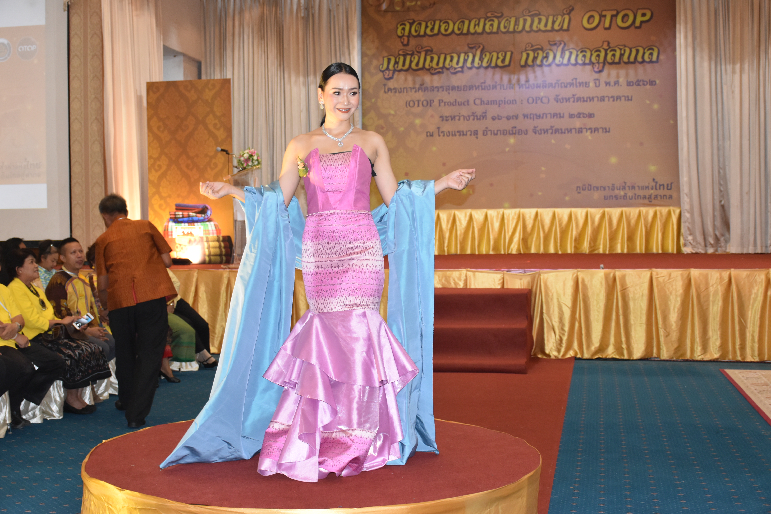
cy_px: 257
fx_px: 1092
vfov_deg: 26.5
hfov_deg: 38.9
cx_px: 386
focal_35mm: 51
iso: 1100
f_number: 4.2
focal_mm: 34
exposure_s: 1/60
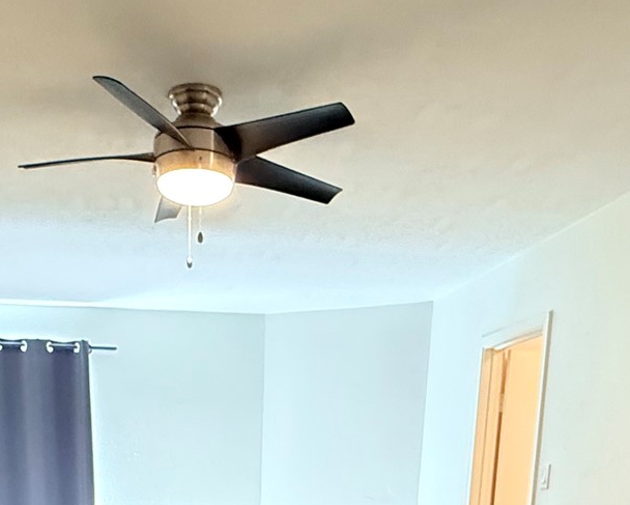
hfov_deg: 40.0
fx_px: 858
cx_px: 226
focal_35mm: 46
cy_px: 724
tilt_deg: -14.4
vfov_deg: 25.8
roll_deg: -0.8
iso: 800
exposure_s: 1/60
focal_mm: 2.22
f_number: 2.2
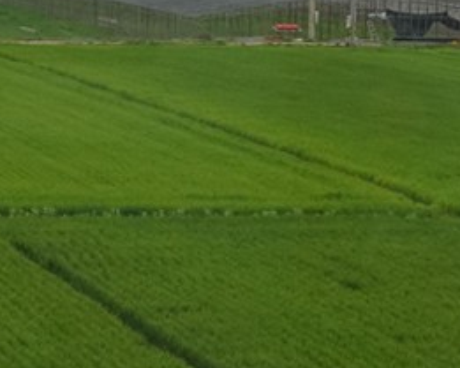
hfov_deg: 7.7
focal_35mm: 252
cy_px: 166
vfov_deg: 6.1
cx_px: 240
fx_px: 3432
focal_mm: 35
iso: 1600
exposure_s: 1/500
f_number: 13
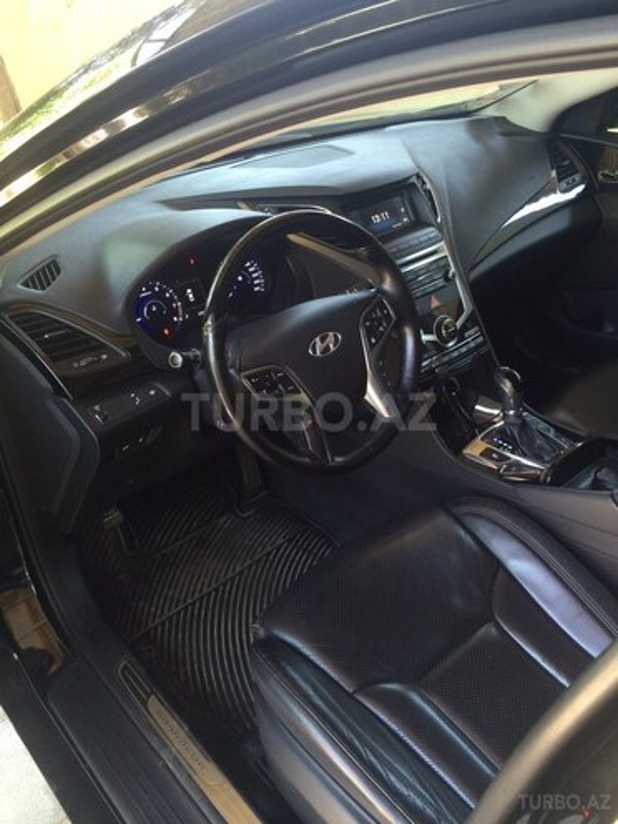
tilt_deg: -34.0
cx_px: 309
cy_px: 412
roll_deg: +4.0
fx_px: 690
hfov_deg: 48.2
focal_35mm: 29
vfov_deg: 61.7
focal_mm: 4.15
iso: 100
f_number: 2.2
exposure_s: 1/33
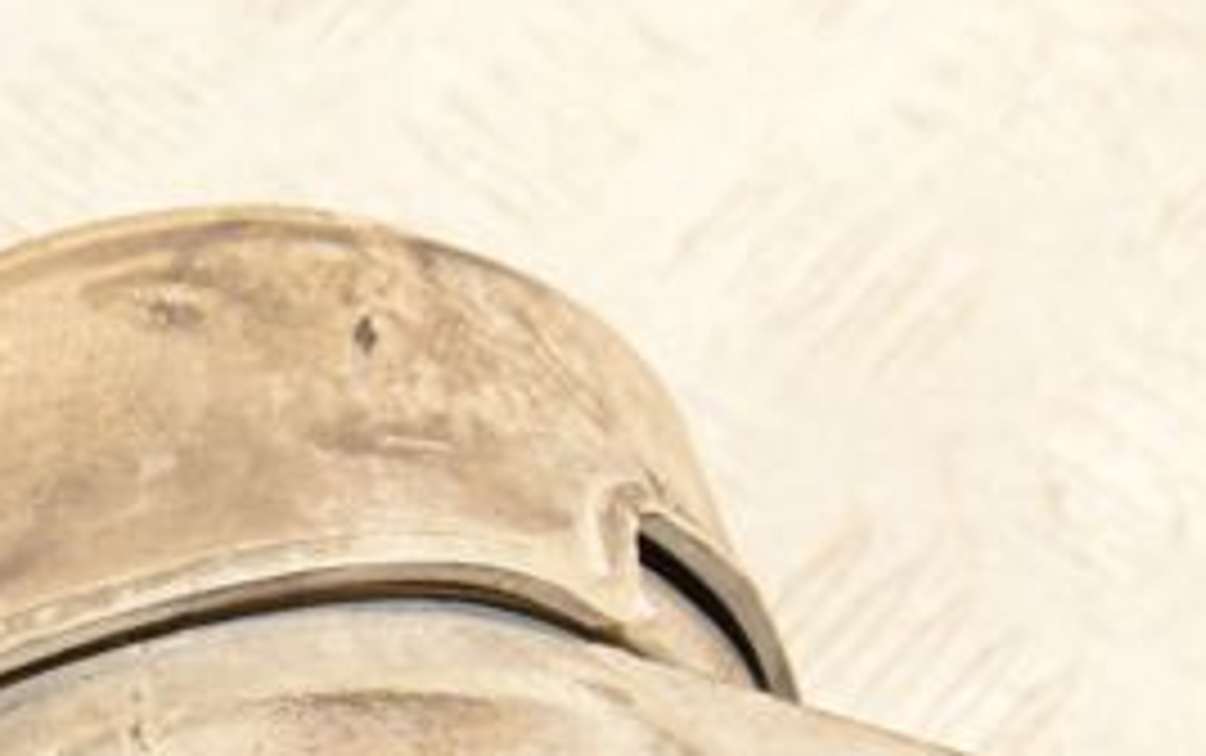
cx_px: 243
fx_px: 5033
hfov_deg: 13.6
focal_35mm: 153
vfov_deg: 8.5
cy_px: 850
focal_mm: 42
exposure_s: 1/200
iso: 1600
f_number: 7.1
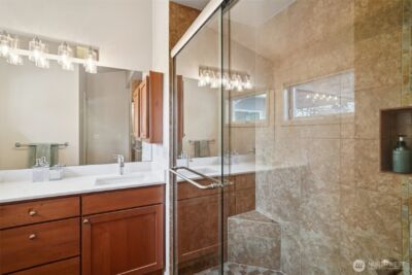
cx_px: 206
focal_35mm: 16
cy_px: 138
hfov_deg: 96.7
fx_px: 183
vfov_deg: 73.8
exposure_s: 1/25
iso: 1600
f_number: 8
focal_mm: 16
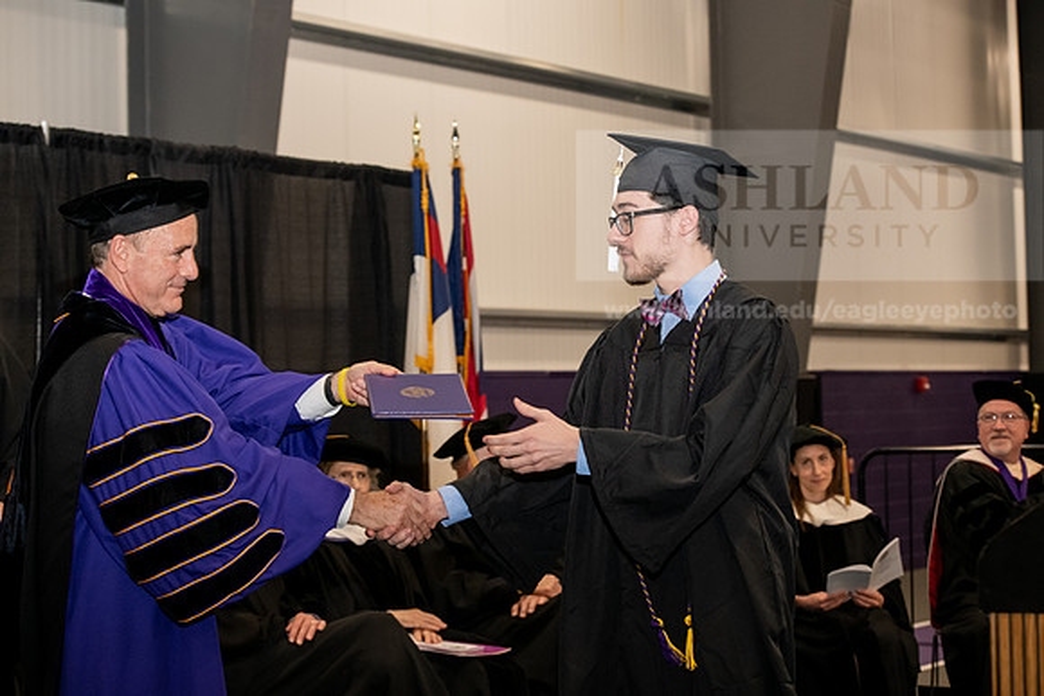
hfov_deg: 28.8
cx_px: 522
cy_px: 348
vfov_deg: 19.5
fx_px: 2030
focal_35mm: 70
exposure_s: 1/200
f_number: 5.6
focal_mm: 70
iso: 2500
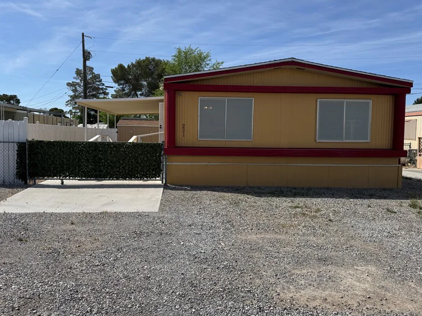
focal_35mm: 28
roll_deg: -0.2
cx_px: 201
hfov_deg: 63.4
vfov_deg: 49.7
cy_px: 152
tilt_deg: -1.9
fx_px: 341
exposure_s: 1/6410
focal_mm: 6.76
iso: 80
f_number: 1.78
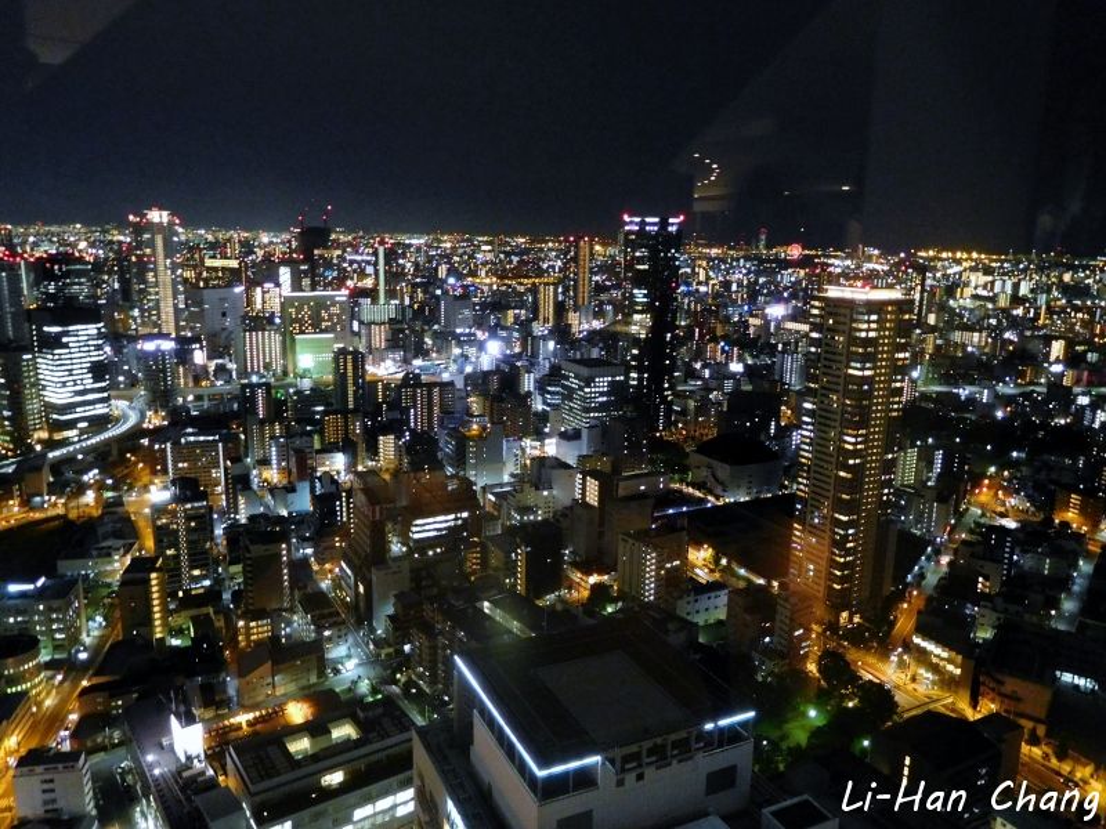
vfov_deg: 54.9
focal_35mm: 25
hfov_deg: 69.4
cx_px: 553
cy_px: 414
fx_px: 799
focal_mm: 4.5
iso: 800
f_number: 3.4
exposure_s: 1/2.5
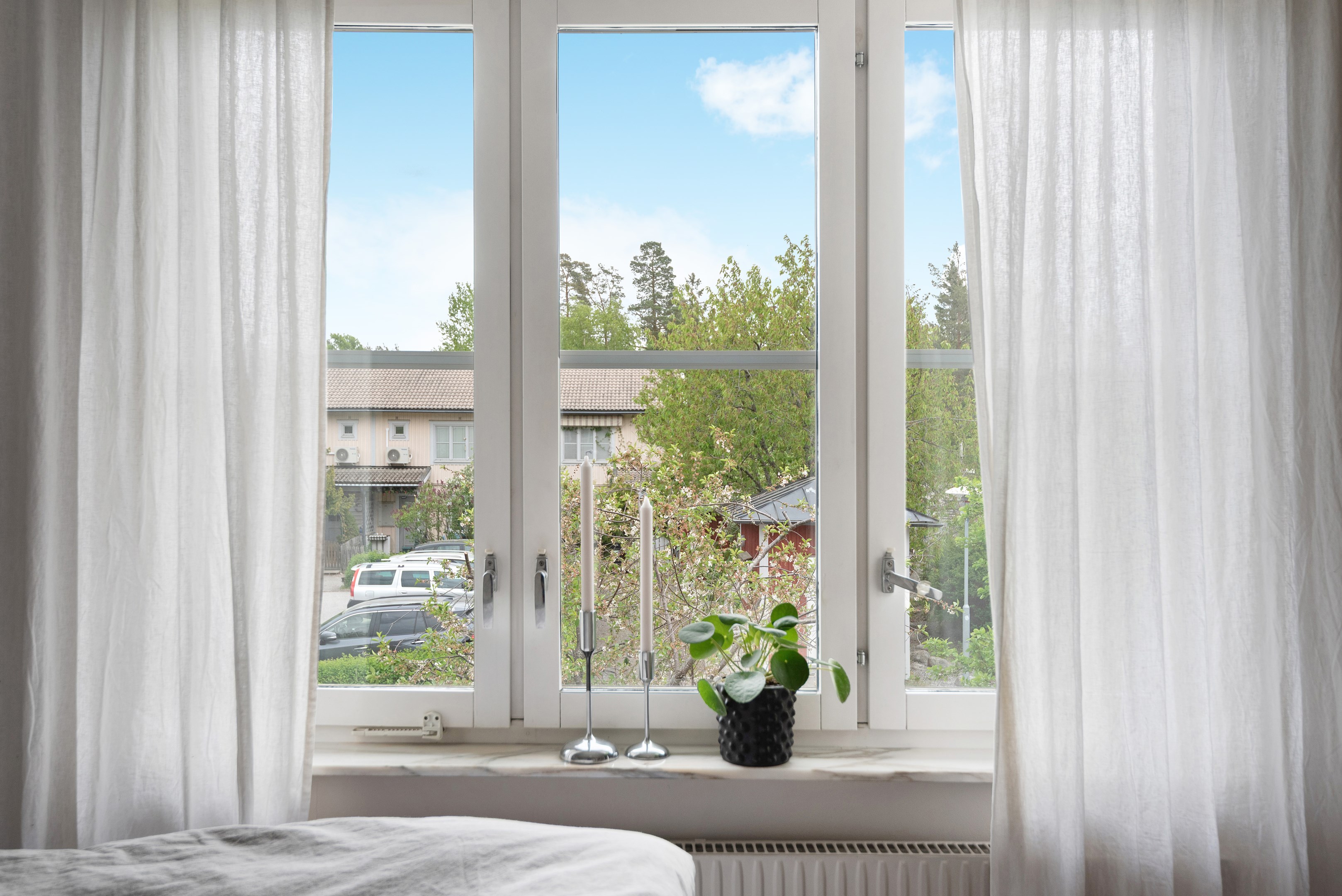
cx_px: 671
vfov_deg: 42.4
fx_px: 1156
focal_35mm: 31
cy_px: 448
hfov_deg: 60.3
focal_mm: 31
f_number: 8
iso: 400
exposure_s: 1/60
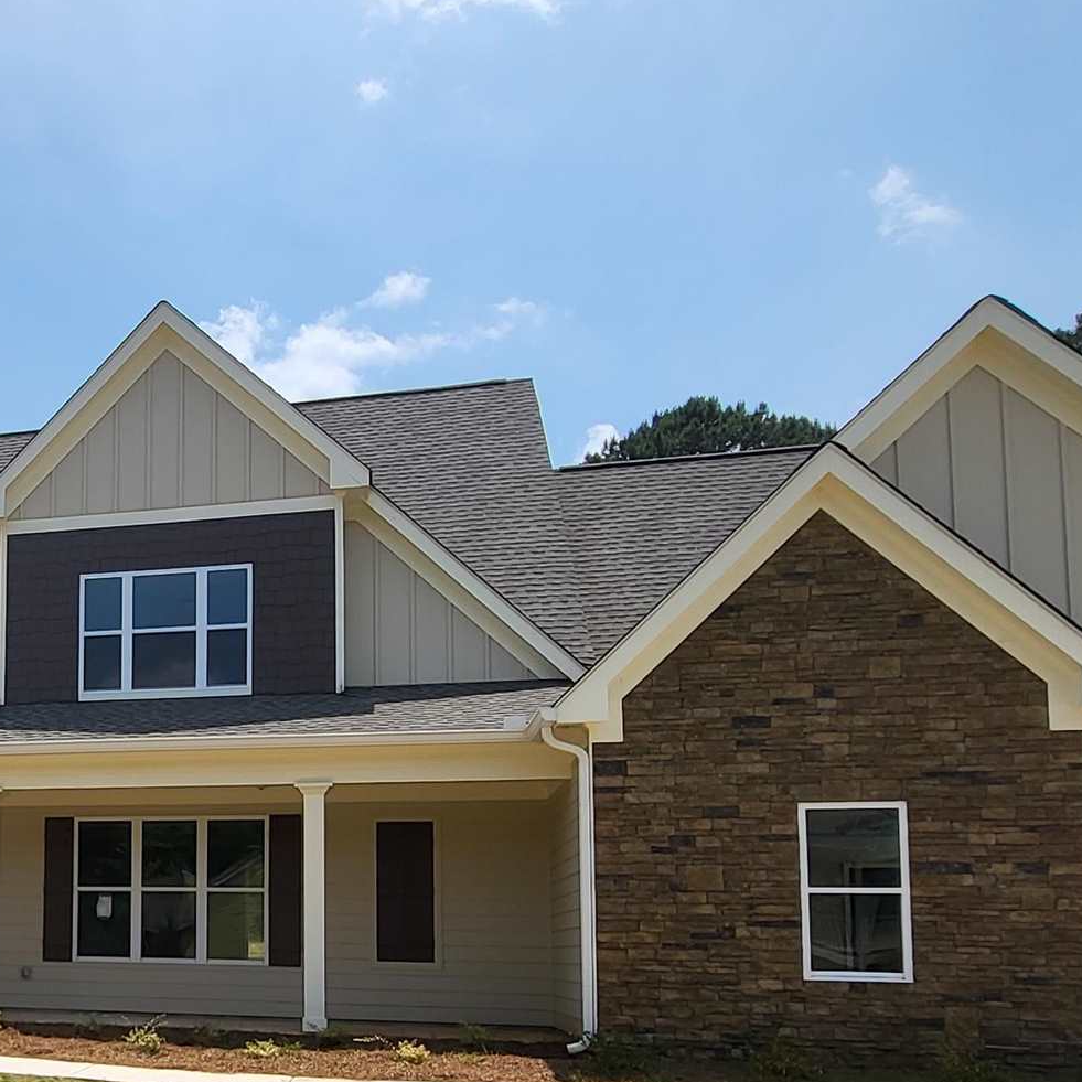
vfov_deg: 44.1
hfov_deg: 39.3
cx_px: -53
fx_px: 1273
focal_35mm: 36
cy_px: 843
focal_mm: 1.74
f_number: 2.2
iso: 32
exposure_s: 1/1746
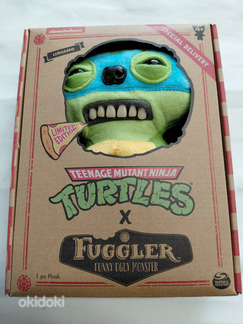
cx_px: 122
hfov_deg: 54.9
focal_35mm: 25
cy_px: 162
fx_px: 234
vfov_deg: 69.4
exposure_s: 1/120
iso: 100
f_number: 1.8
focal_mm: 4.69
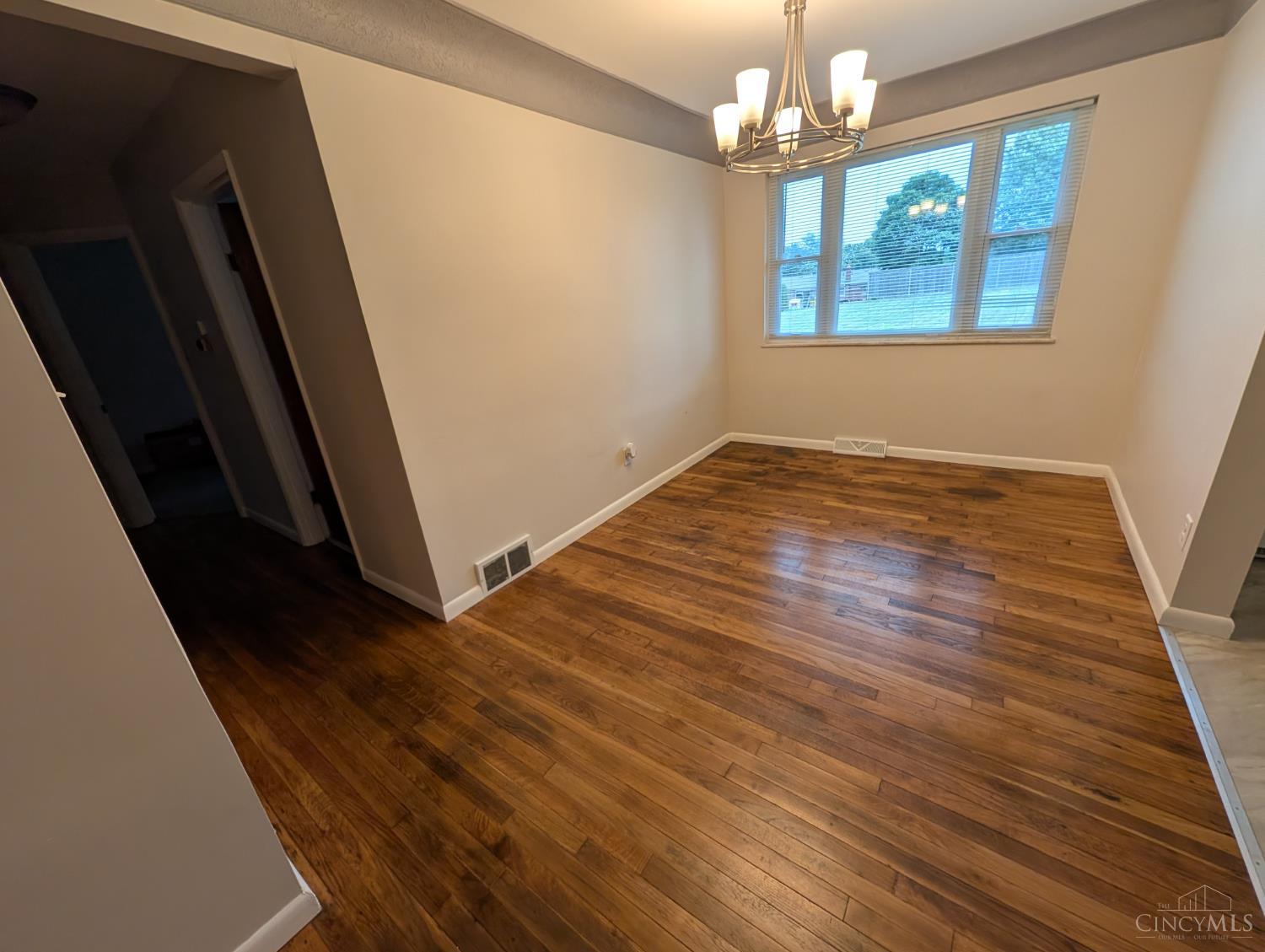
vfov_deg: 94.6
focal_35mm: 12
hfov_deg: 110.5
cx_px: 632
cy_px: 476
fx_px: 439
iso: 86
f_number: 1.7
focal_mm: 2.02
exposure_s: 1/120
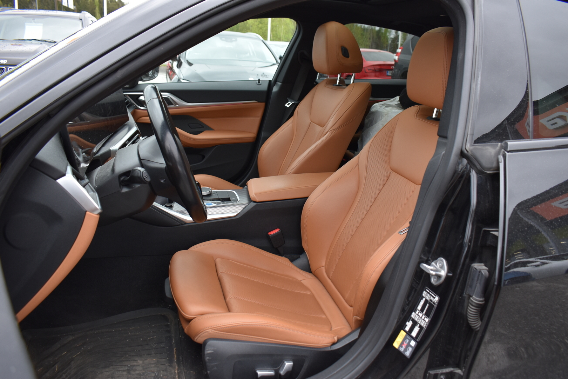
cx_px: 284
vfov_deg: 47.9
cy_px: 190
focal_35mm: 27
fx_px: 426
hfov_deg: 67.4
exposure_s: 1/125
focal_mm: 18
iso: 400
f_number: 5.6
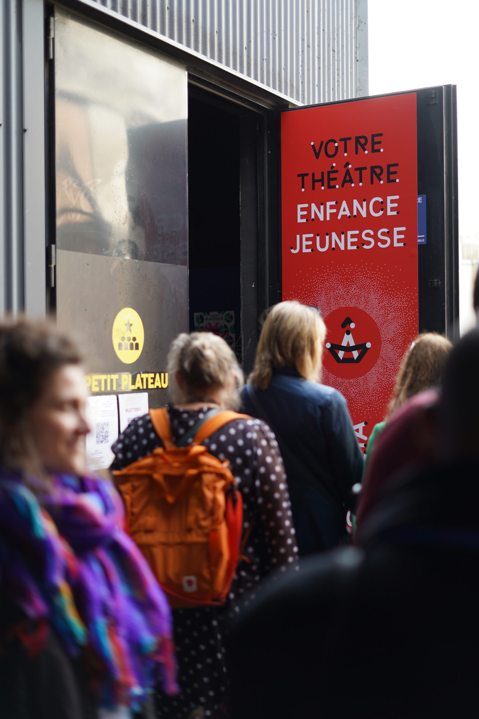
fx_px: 998
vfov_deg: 39.6
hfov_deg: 27.0
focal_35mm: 50
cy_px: 360
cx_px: 240
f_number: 2
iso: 125
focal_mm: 50
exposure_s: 1/250
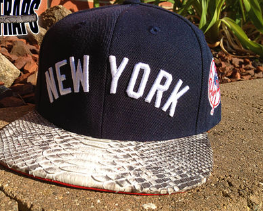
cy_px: 110
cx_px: 109
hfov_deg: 43.7
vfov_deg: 35.7
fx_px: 327
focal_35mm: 42
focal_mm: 4.28
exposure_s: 1/1453
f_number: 2.4
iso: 80
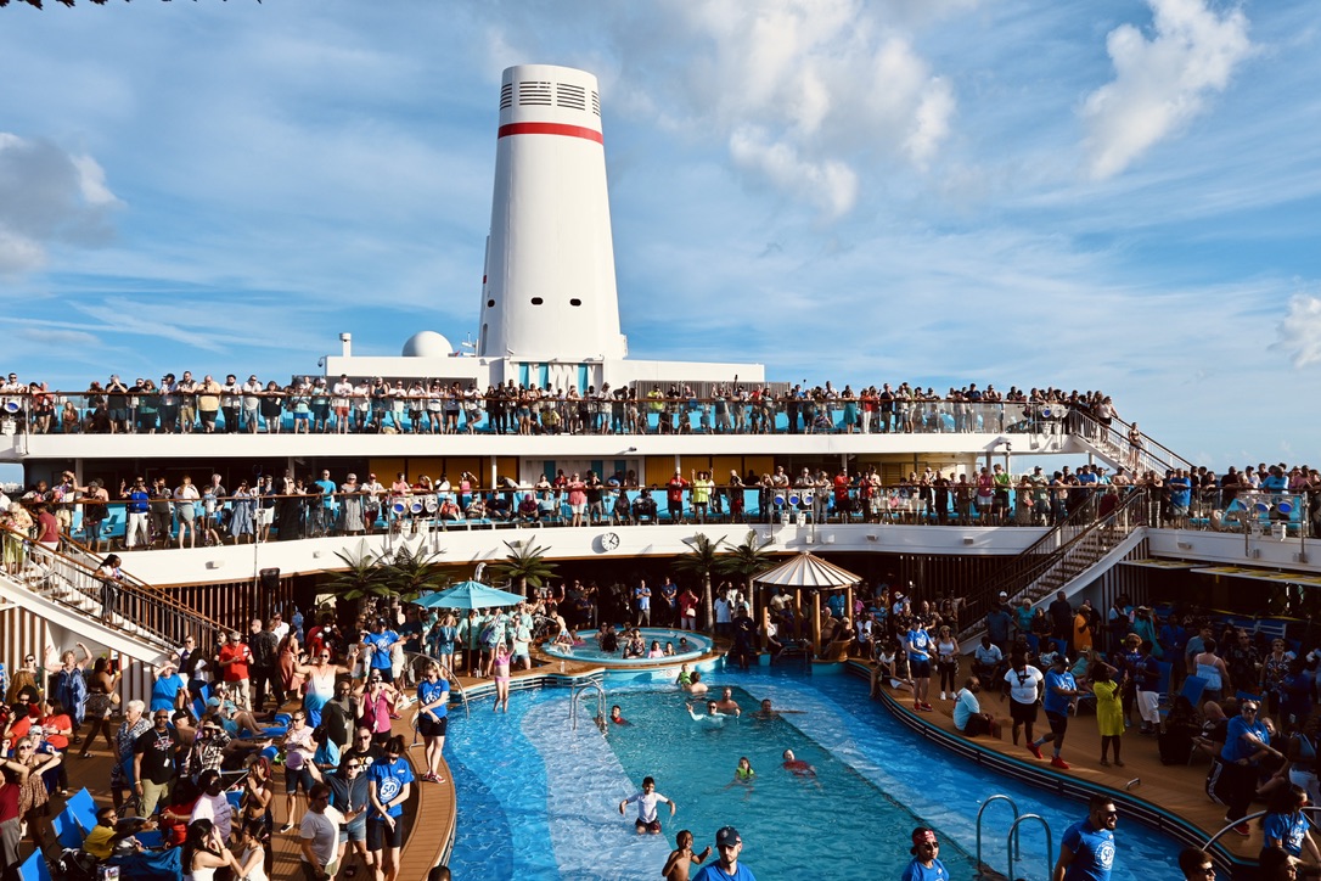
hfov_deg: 73.7
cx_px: 660
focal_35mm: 24
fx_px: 881
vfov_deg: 53.1
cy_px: 440
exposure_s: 1/320
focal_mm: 16
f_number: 9
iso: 100
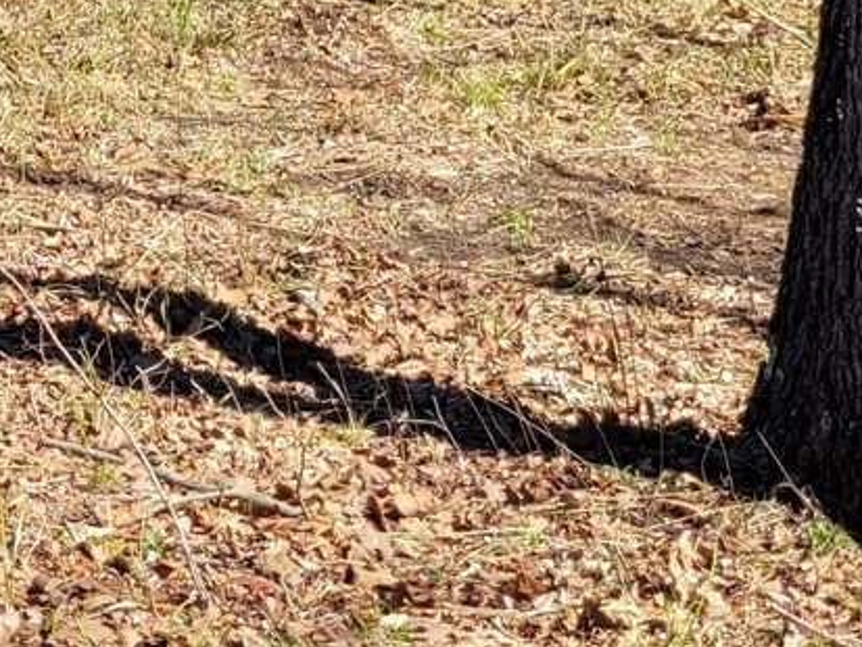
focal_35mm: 129
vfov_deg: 11.1
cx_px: -534
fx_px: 3213
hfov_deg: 14.0
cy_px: -253
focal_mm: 5.4
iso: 40
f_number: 1.8
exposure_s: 1/1199
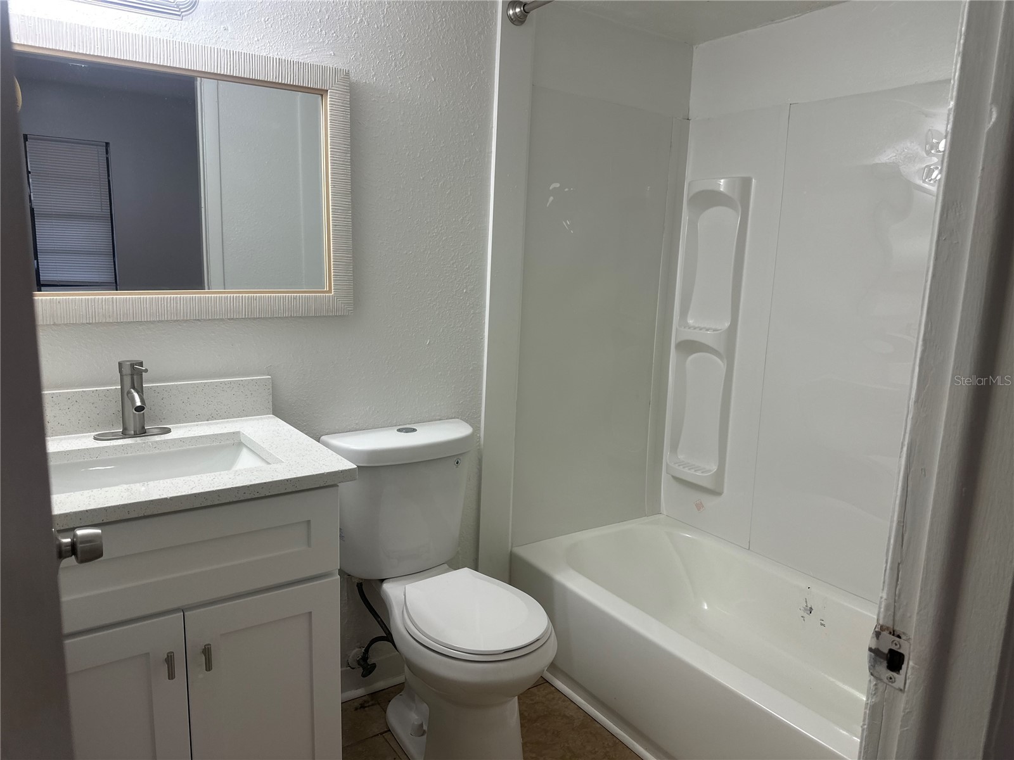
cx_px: 507
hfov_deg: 71.6
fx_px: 703
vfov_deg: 56.8
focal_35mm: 24
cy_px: 380
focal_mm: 6.86
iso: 80
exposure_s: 1/120
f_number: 1.78
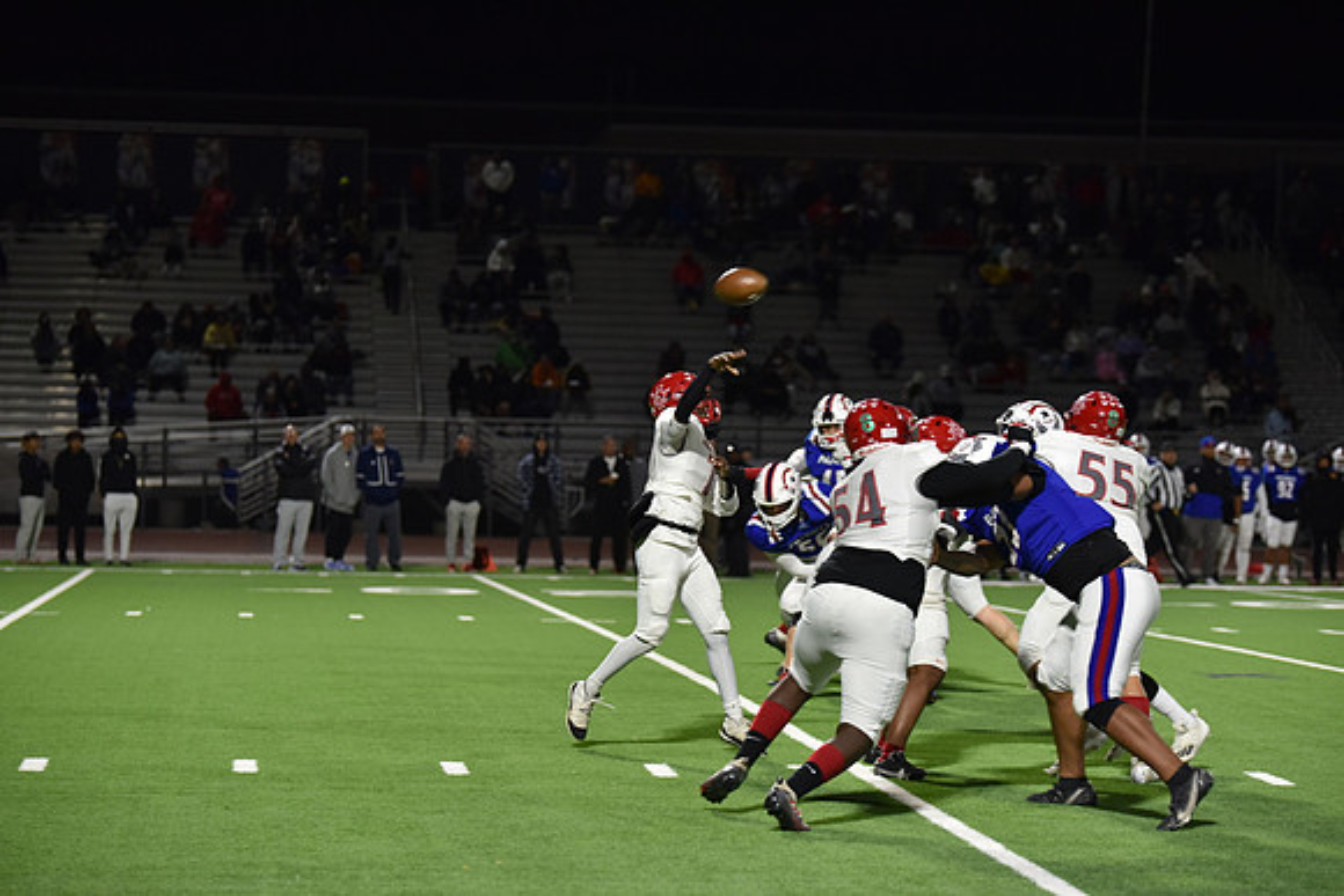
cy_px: 448
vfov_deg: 11.8
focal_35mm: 116
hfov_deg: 17.6
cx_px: 672
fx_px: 4331
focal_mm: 116
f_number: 2.8
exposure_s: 1/500
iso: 2000
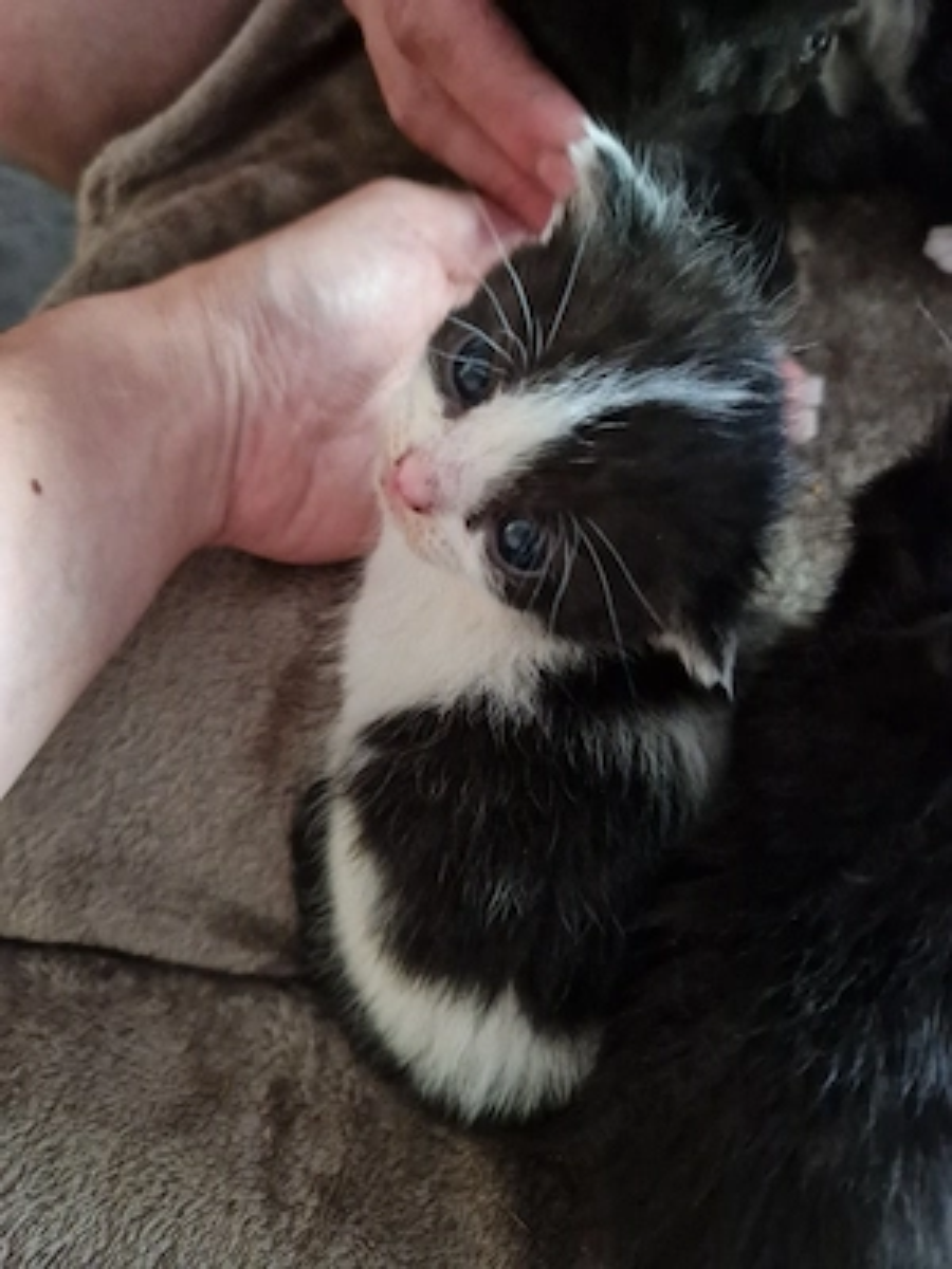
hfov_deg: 58.9
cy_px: 634
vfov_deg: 73.9
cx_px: 476
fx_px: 843
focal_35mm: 23
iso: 1250
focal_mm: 5.4
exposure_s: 1/25
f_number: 1.8
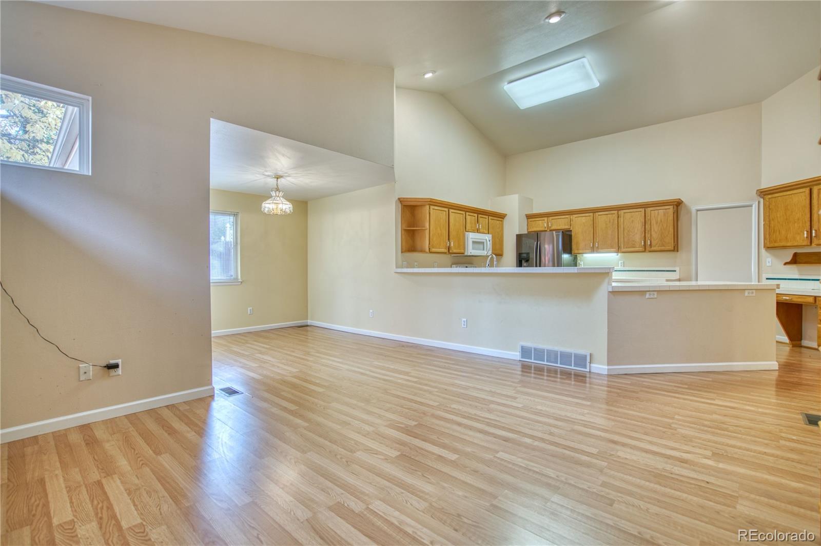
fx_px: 365
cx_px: 410
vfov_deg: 73.7
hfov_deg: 96.8
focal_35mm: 16
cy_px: 273
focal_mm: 16
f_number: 4
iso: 500
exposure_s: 1/40
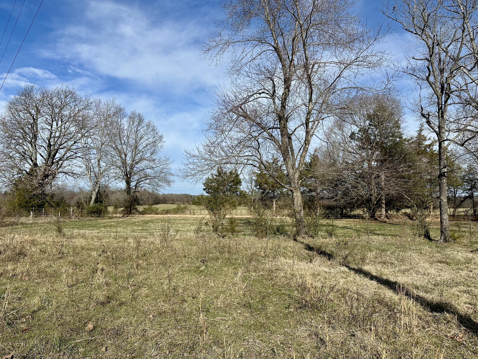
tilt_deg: +4.0
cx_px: 239
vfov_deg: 56.8
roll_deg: +0.1
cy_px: 180
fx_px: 331
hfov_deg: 71.6
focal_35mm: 24
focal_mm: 6.86
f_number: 1.78
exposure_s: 1/6211
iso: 80
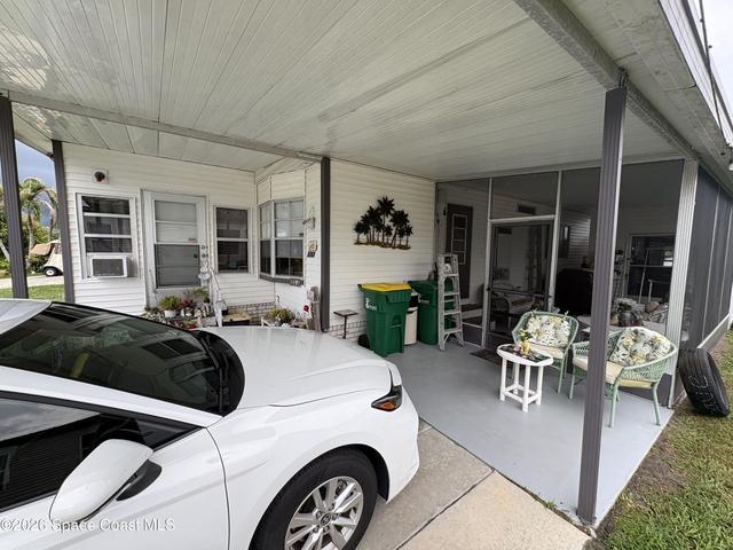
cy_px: 275
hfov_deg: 102.1
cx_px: 366
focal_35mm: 14
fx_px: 296
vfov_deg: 85.7
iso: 40
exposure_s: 1/209
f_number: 2.2
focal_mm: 2.22
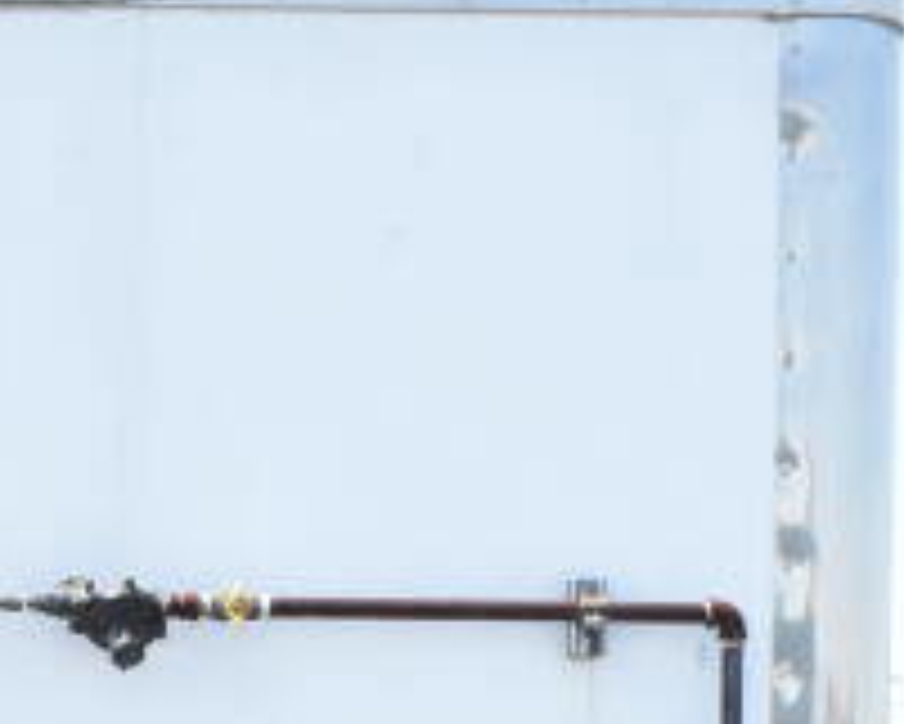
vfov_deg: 11.2
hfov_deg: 14.8
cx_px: -13
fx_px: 3426
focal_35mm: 128
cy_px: 1327
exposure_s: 1/640
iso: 1600
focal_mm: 20
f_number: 13
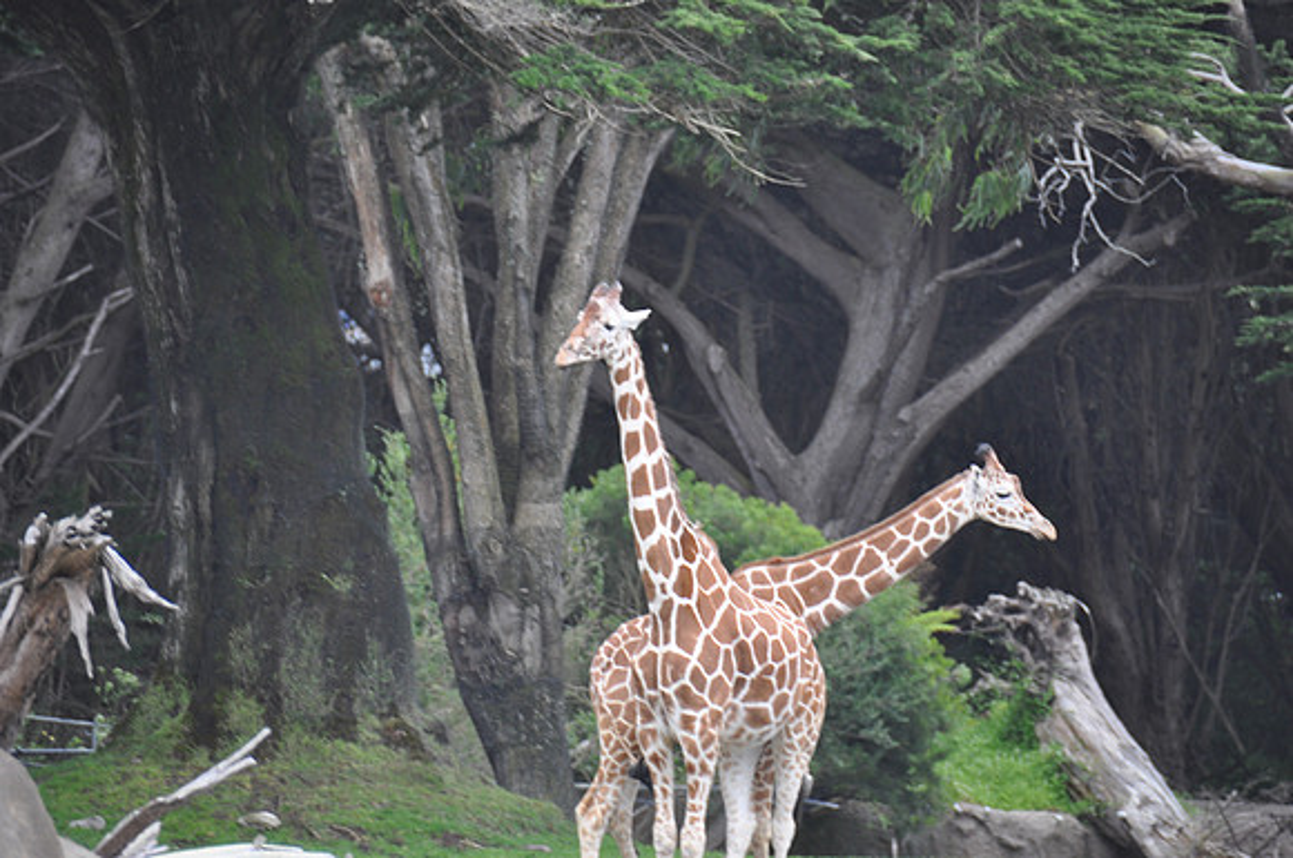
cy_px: 429
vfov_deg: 3.4
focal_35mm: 405
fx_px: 14526
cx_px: 646
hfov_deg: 5.1
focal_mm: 270
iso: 320
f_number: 5.6
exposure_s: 1/250
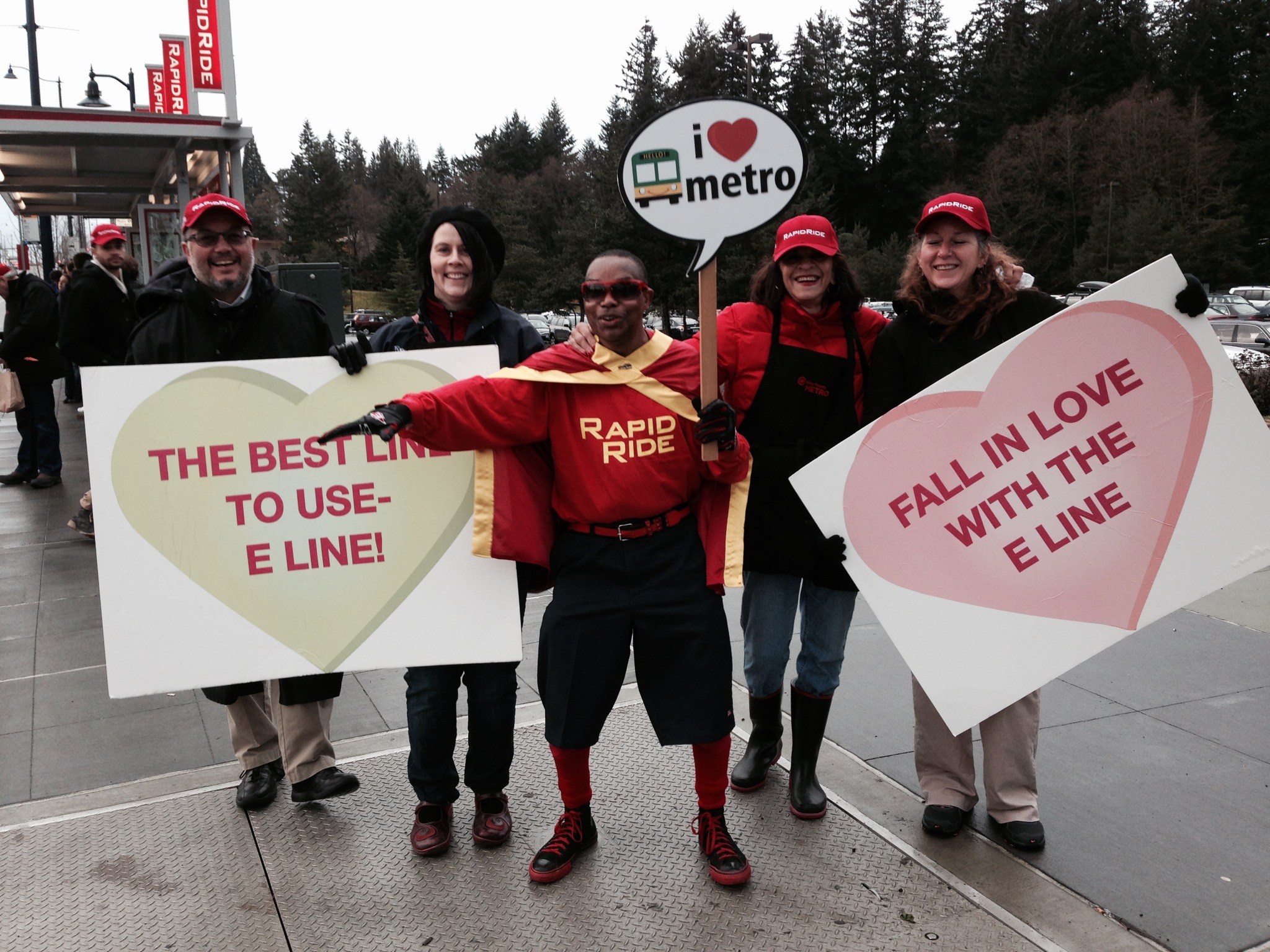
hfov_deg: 55.4
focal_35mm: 33
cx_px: 635
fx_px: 1211
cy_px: 476
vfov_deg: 42.9
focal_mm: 4.12
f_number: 2.4
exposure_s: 1/60
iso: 50
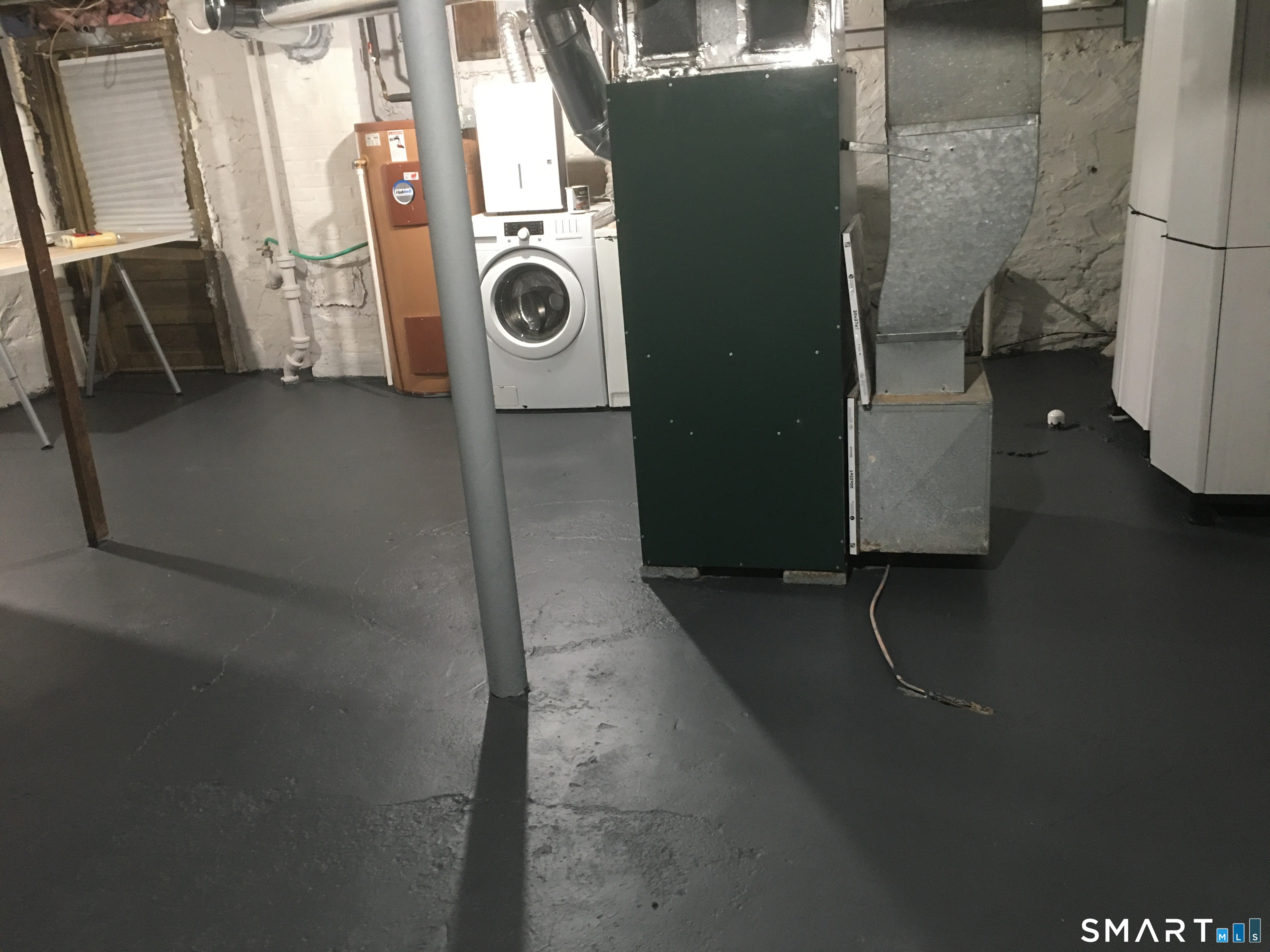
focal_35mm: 29
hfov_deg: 61.7
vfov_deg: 48.2
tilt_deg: -16.6
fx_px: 1064
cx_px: 635
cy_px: 476
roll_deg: +4.8
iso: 80
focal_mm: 4.15
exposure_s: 1/8
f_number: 2.2
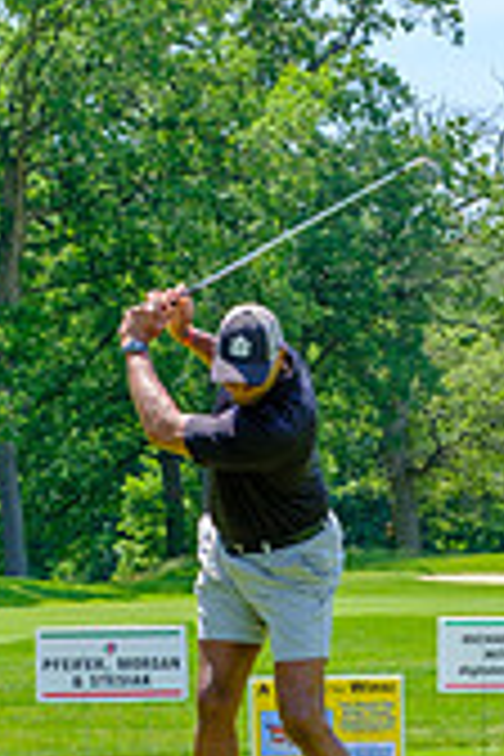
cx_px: 356
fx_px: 2751
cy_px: 585
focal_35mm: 131
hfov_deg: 10.5
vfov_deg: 15.6
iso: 200
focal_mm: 32.9
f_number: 5
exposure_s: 1/500
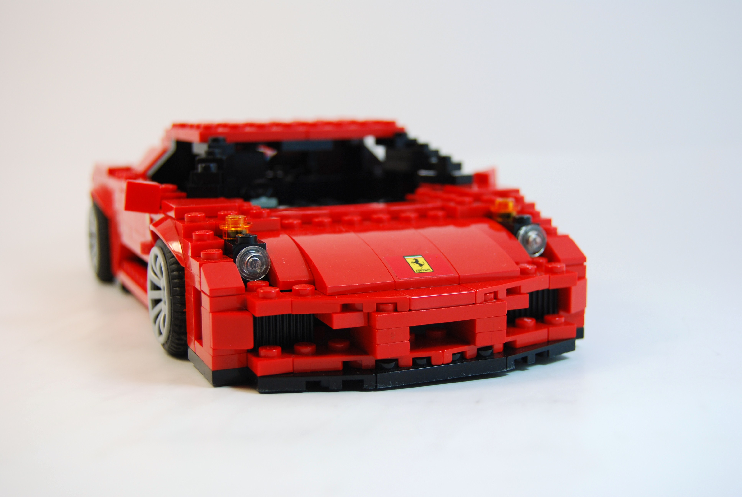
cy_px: 248
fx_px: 1083
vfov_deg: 25.8
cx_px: 371
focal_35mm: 52
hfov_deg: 37.8
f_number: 5
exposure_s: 1/100
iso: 200
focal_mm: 35
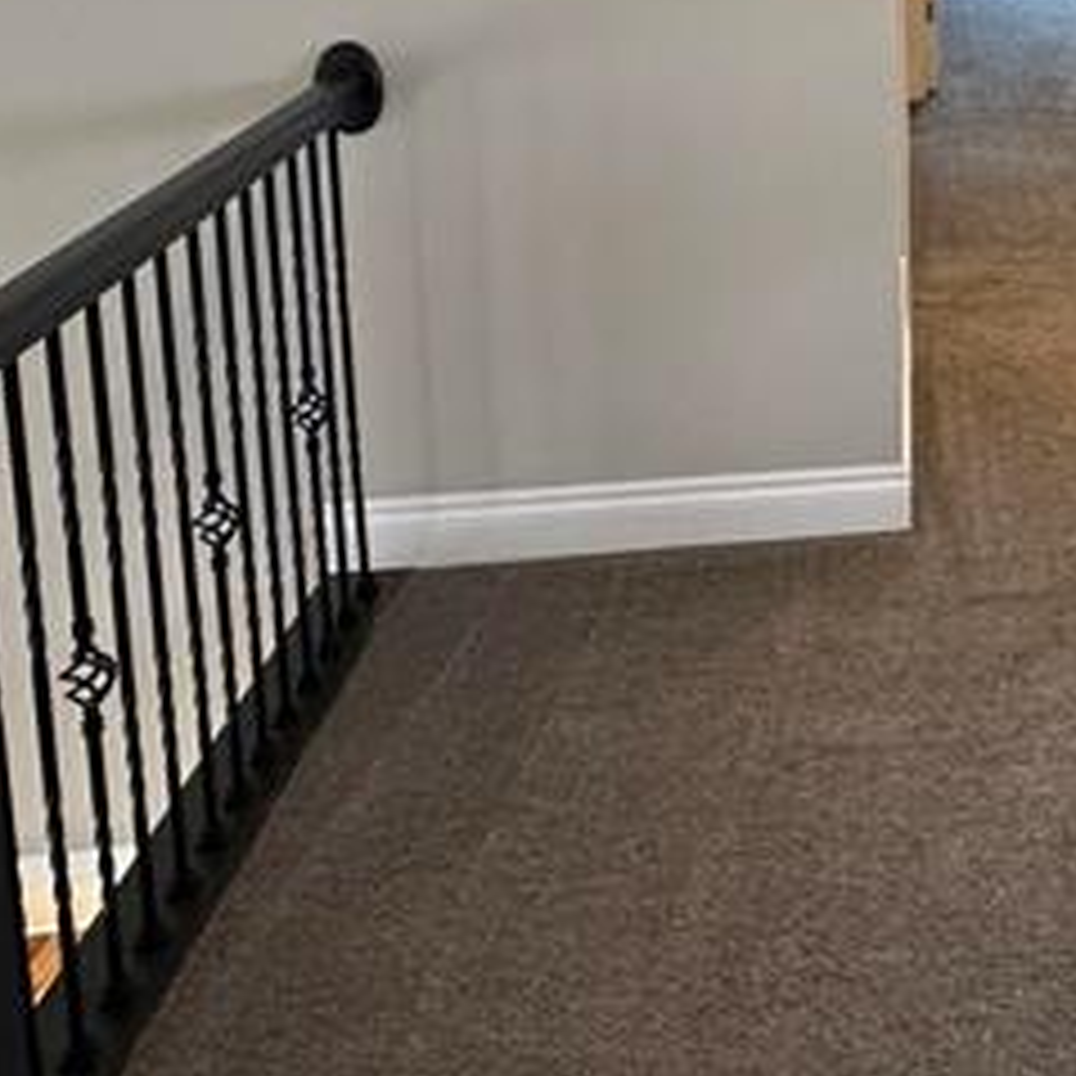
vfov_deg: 30.0
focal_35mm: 53
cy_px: 5
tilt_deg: -8.8
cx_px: 1310
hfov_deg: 27.9
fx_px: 1864
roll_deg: -1.7
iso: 320
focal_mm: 2.22
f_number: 2.2
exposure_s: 1/120
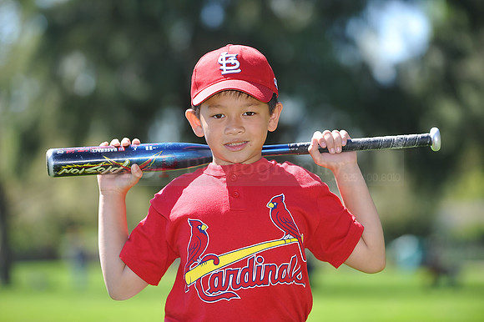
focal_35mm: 175
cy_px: 161
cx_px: 242
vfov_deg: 7.8
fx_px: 2351
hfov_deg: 11.8
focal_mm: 175
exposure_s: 1/500
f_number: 4.5
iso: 200
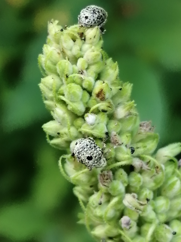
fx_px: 725
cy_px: 121
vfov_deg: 18.9
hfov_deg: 14.2
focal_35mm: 104
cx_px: 90
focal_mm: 3.46
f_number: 1.8
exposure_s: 1/60
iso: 80
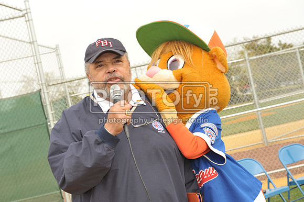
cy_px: 101
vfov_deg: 19.4
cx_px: 152
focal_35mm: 70
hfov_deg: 28.9
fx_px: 591
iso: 400
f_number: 8
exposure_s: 1/250
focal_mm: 70
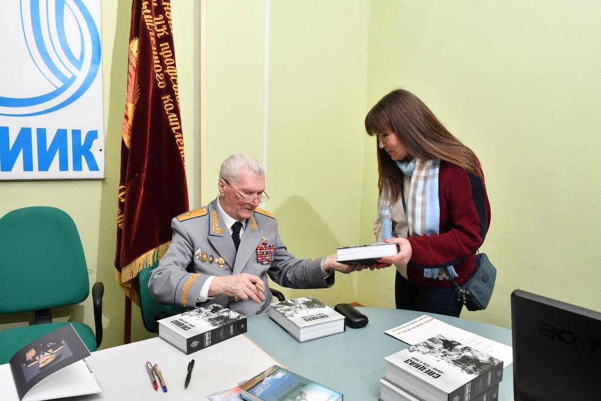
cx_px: 300
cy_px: 200
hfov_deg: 73.7
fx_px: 401
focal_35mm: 24
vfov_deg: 53.1
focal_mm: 16
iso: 1250
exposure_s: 1/200
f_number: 6.3
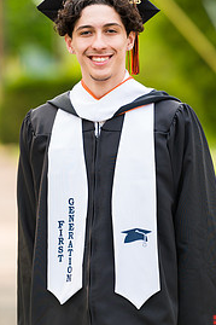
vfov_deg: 6.2
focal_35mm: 335
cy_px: 105
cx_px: 118
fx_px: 3019
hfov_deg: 4.1
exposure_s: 1/640
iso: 200
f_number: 3.2
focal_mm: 200
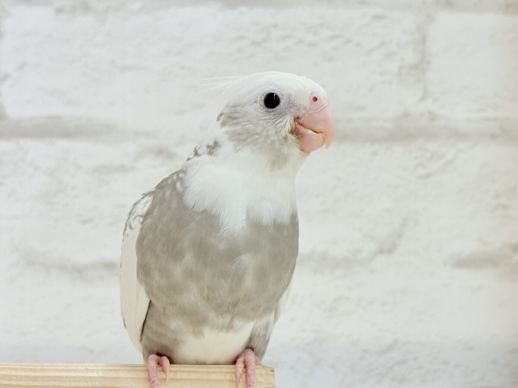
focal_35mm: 52
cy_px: 194
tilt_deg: +2.1
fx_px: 778
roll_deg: +1.8
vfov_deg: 28.0
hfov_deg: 36.8
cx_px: 259
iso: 64
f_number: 1.6
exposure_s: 1/100
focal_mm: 5.96
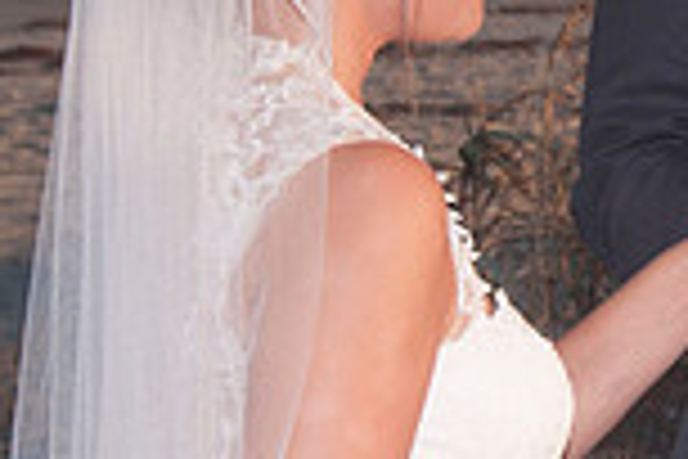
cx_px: 1081
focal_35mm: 307
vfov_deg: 4.5
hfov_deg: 6.6
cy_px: 79
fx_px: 5867
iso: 100
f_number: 10
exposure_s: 1/250
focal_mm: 52
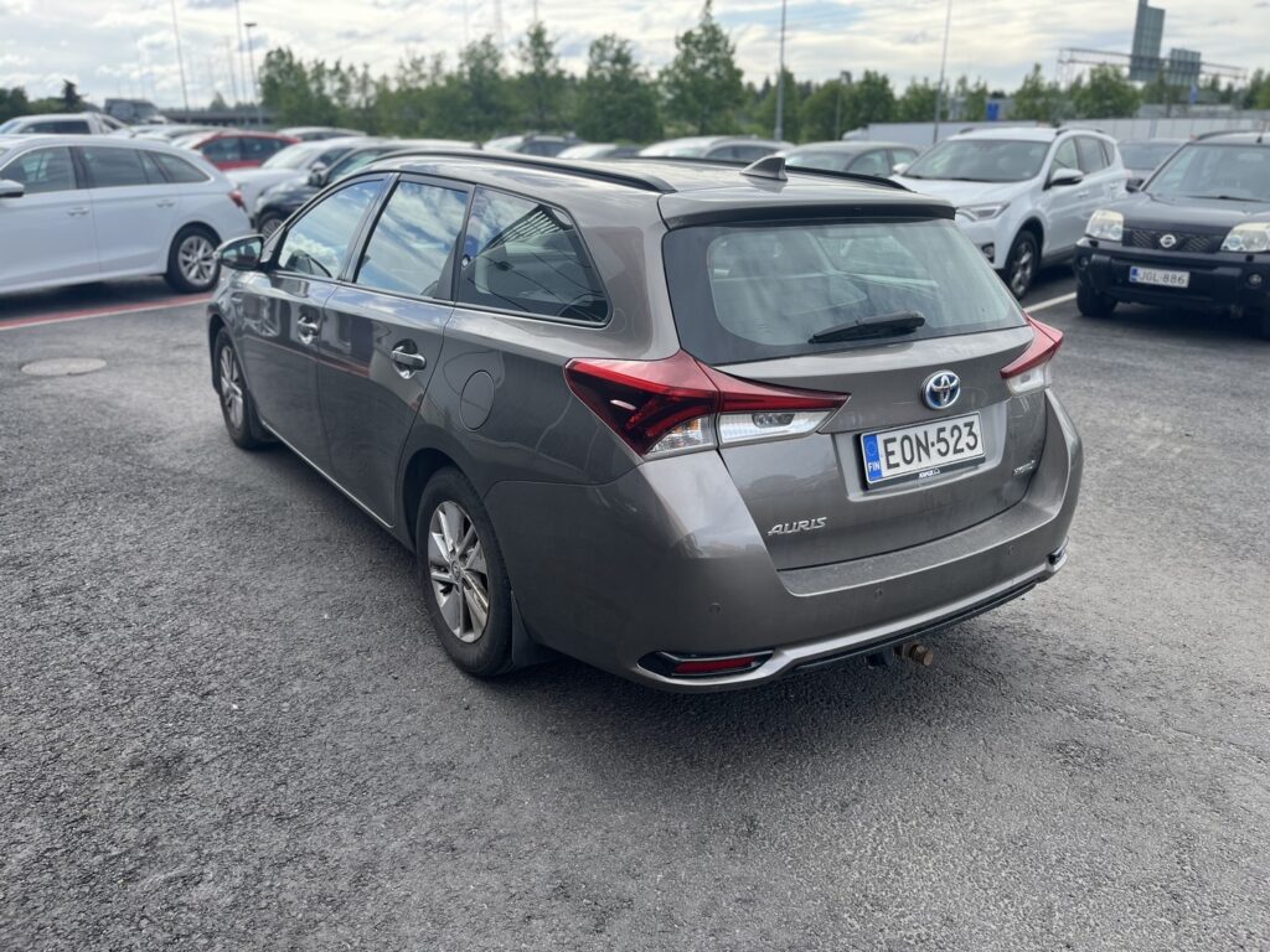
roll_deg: +0.6
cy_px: 476
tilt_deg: -20.9
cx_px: 635
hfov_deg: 67.3
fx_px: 954
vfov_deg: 53.1
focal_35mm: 26
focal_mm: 5.1
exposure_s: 1/1086
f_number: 1.6
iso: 50
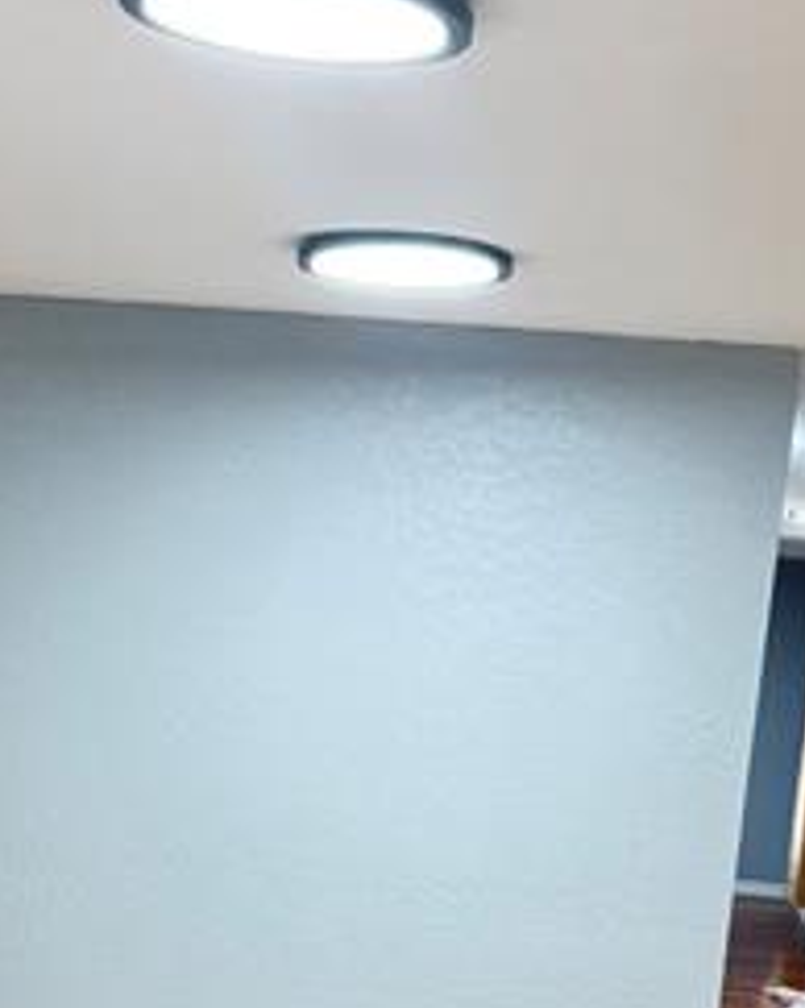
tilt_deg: -16.6
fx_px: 2207
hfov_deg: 20.7
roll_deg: -5.6
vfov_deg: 23.3
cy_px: 1240
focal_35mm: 74
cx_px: 357
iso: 320
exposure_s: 1/60
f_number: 1.78
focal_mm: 6.76
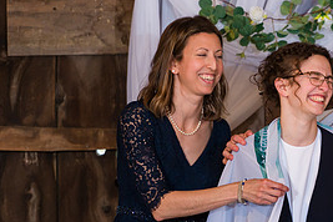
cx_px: 307
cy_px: 107
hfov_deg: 4.7
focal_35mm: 434
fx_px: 4014
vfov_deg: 3.2
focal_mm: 200
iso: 1600
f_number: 3.2
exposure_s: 1/200
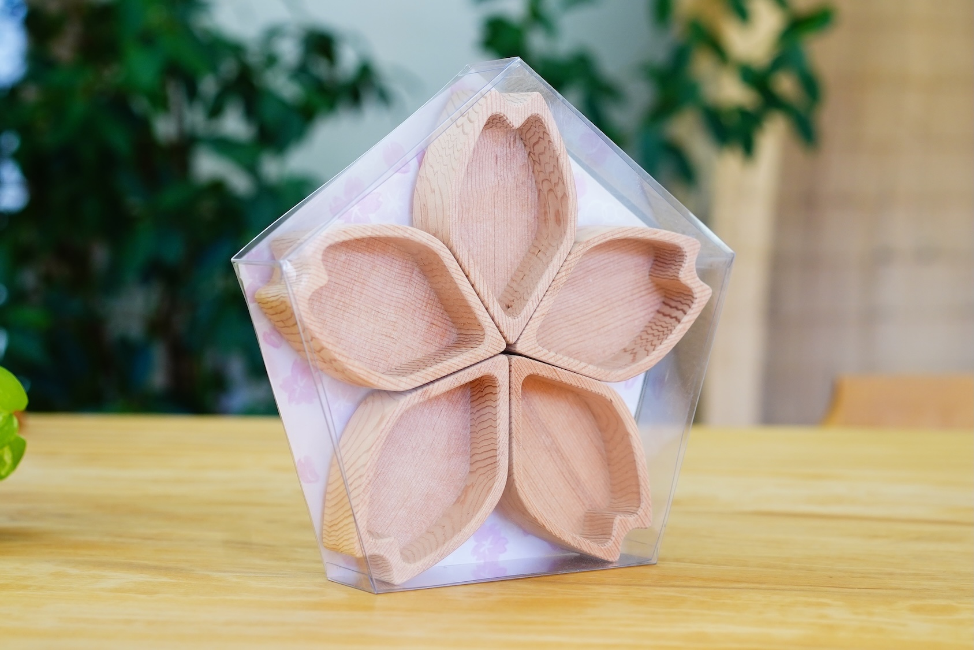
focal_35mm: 82
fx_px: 2219
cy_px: 325
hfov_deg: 24.8
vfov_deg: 16.7
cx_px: 487
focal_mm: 55
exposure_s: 1/100
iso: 800
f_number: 4
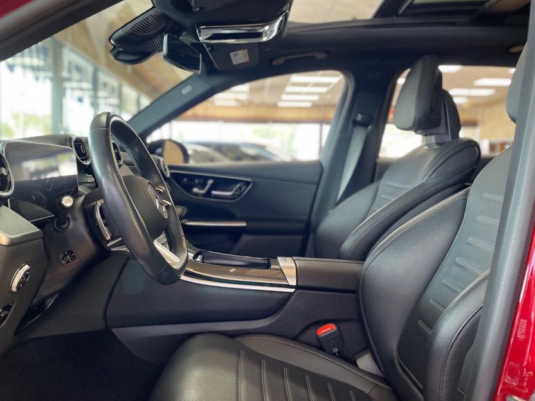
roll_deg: -1.5
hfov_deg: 56.4
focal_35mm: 32
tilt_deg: -3.4
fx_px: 495
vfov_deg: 44.2
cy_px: 206
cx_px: 216
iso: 100
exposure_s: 1/120
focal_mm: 4.2
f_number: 1.6
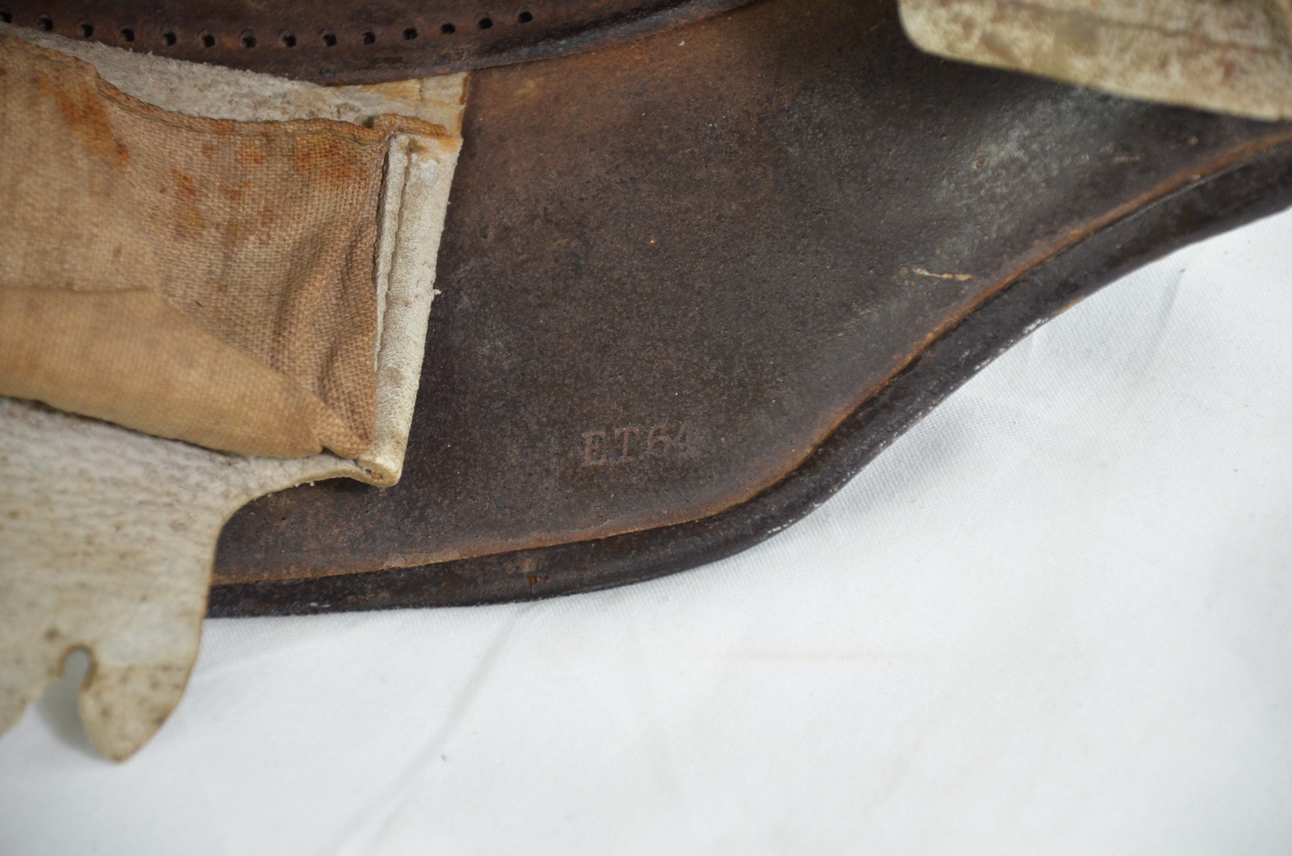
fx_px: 7252
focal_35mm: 202
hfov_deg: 10.2
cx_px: 646
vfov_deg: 6.8
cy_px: 428
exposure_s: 1/160
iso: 800
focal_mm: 135
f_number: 5.6
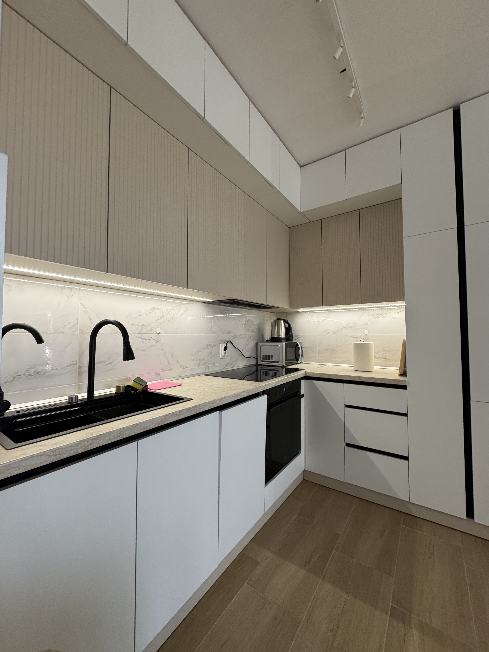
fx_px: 264
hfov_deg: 85.7
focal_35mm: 14
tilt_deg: +1.8
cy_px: 326
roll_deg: +0.4
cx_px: 244
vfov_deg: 102.1
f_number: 2.2
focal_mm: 2.22
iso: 250
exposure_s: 1/100
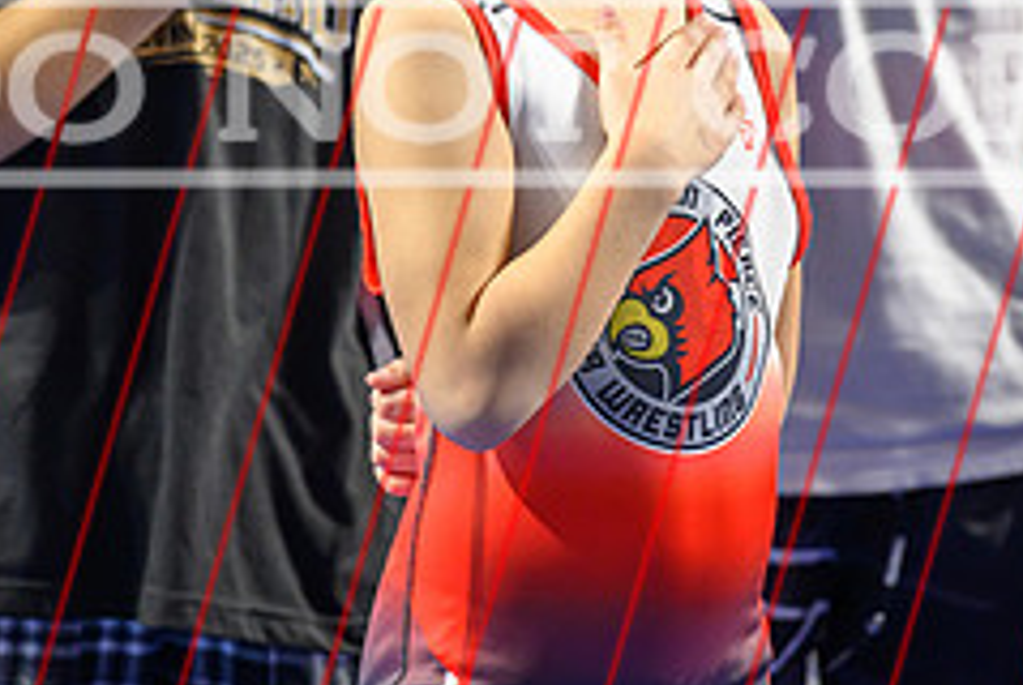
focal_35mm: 485
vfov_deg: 2.8
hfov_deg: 4.2
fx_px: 13799
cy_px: 118
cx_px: 539
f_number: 2.8
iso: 2200
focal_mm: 200
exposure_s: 1/400
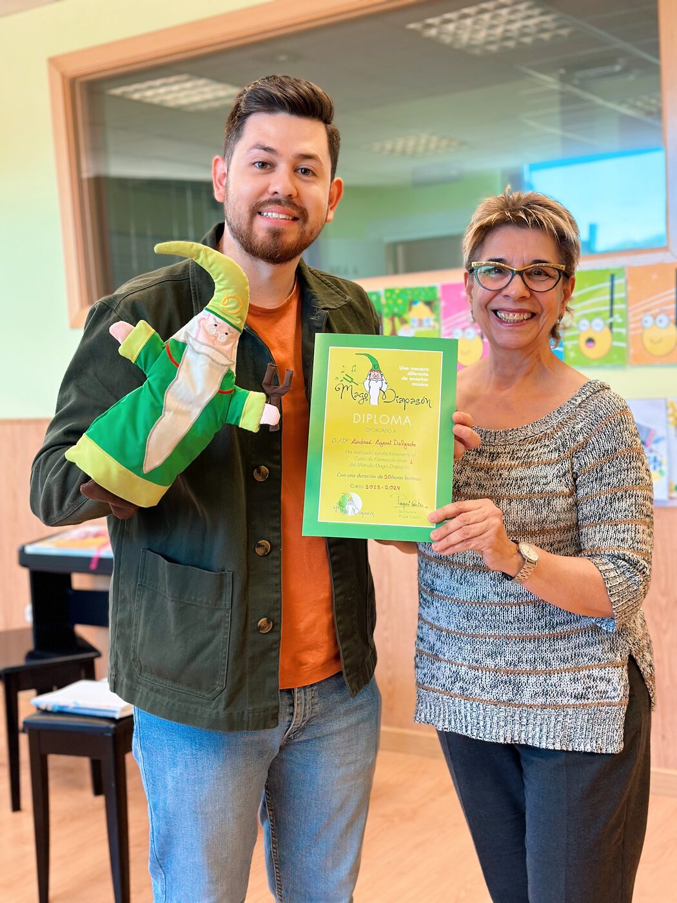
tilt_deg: -4.2
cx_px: 338
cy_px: 452
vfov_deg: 39.7
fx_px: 1252
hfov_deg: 30.3
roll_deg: +2.8
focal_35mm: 48
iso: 200
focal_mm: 6.86
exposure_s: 1/100
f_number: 1.78
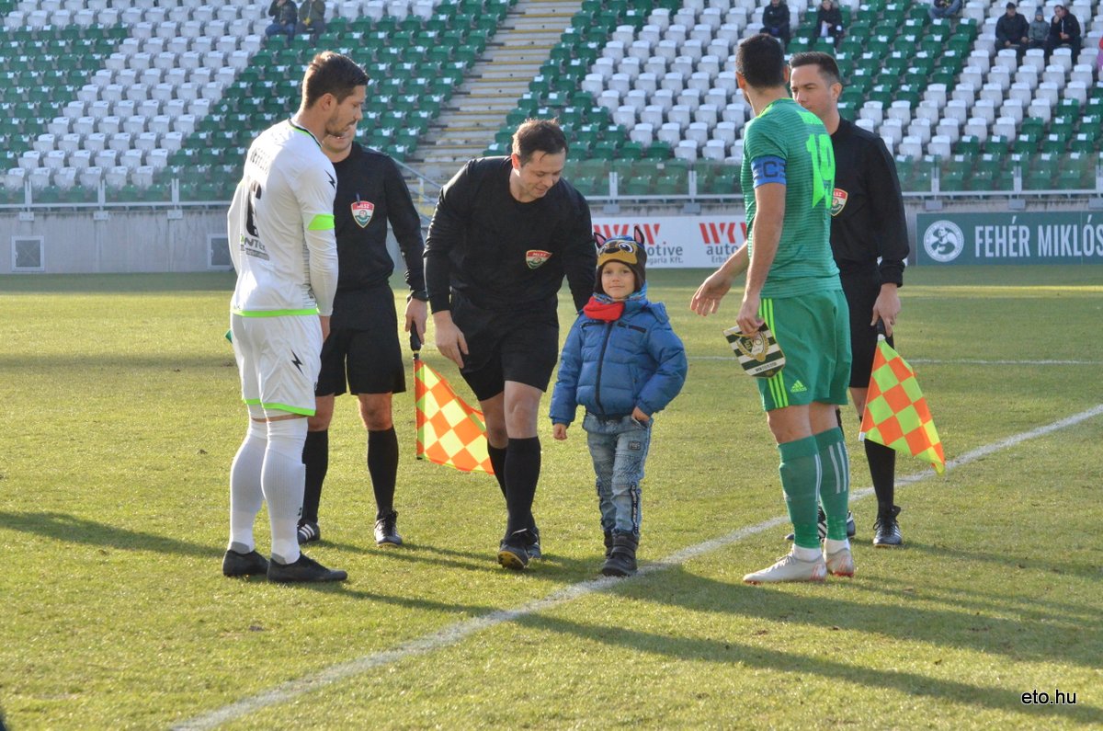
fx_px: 4357
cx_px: 552
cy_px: 366
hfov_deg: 14.4
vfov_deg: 9.6
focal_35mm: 142
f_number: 10
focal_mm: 95
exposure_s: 1/1600
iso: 3200
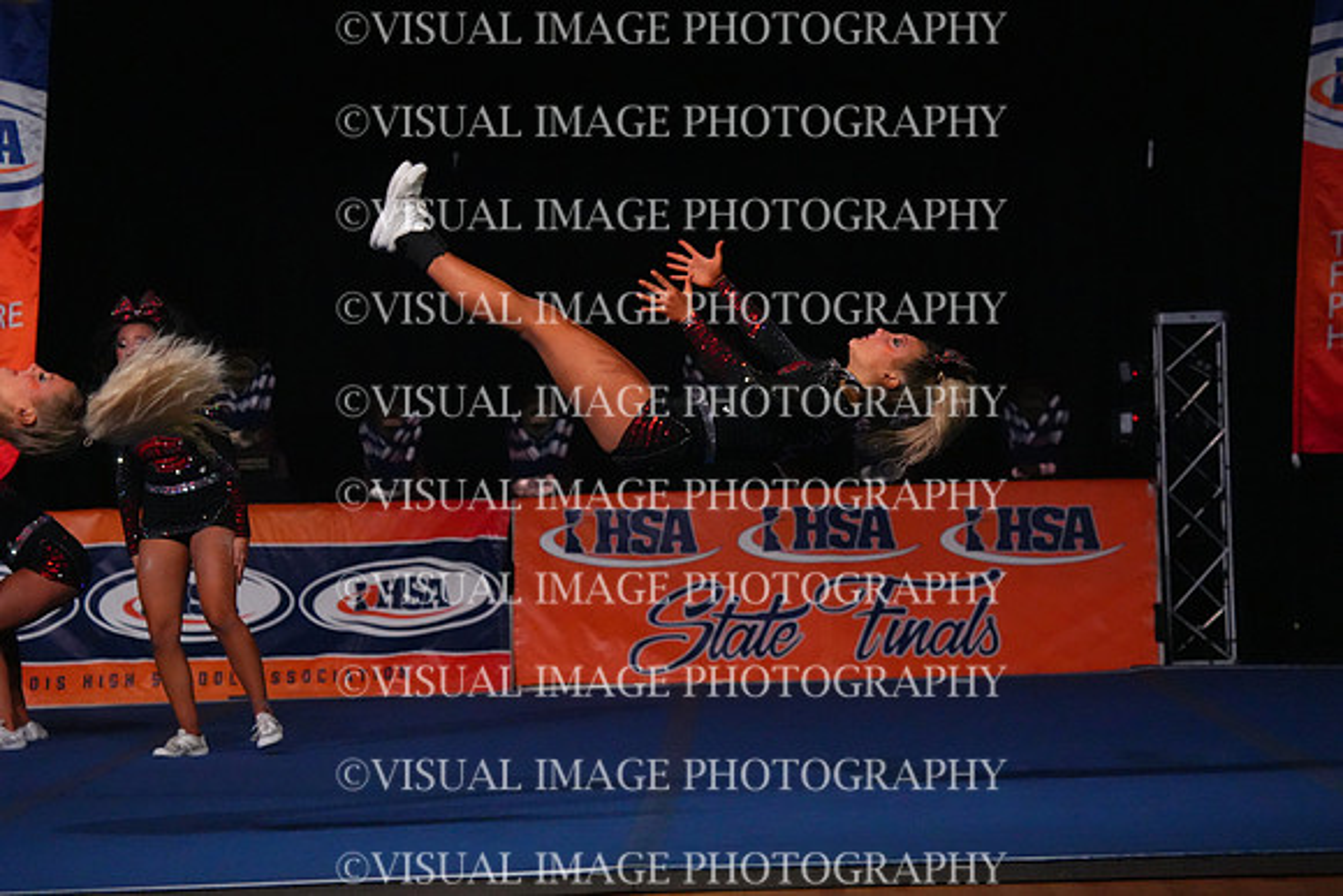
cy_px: 448
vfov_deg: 6.9
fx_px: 7463
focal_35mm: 200
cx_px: 672
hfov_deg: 10.3
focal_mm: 200
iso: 16000
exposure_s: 1/1250
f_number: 5.6
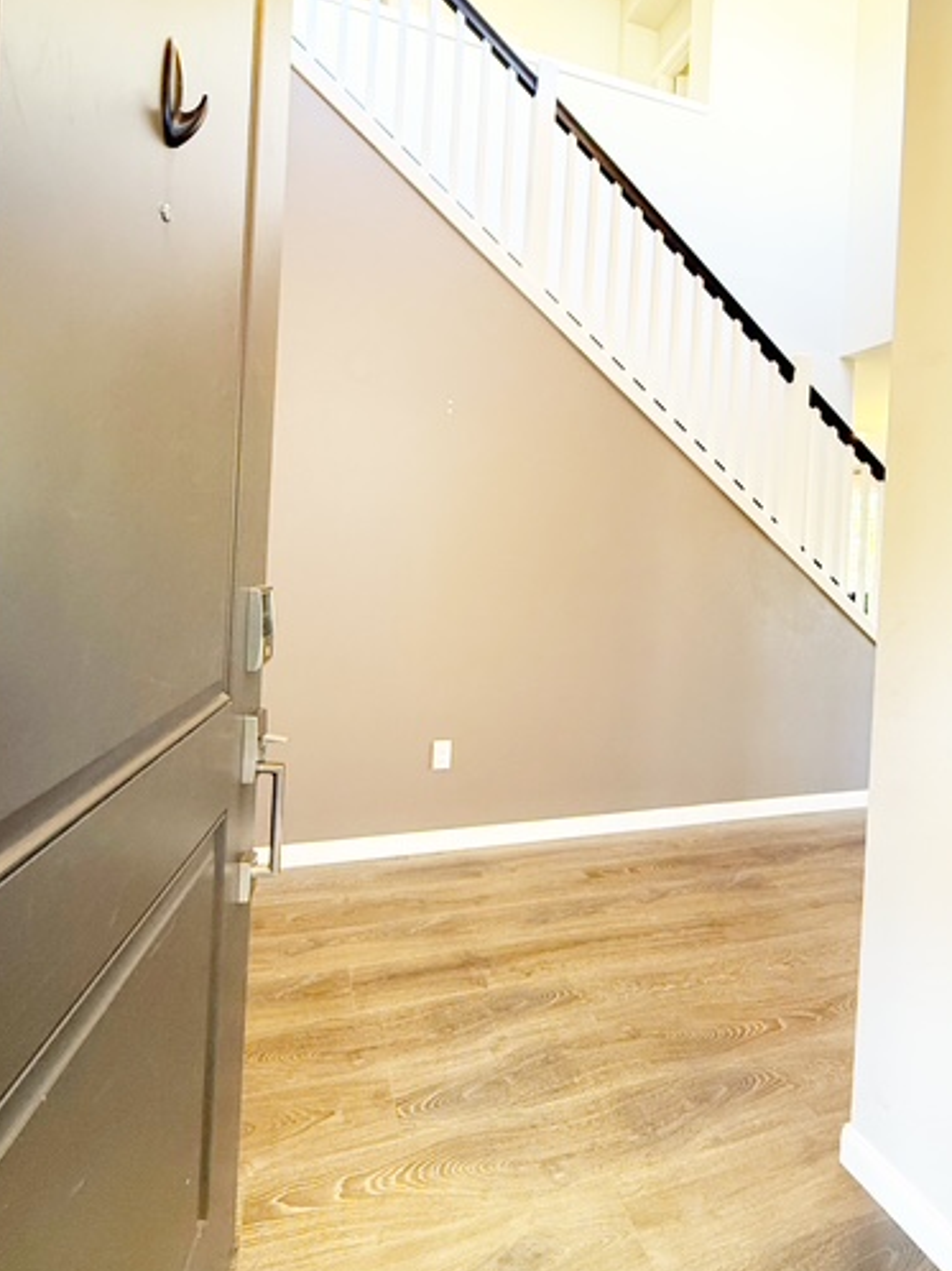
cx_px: 498
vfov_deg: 87.3
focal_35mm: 18
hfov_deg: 71.5
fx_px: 661
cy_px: 554
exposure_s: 1/60
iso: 320
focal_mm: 2.22
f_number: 2.2
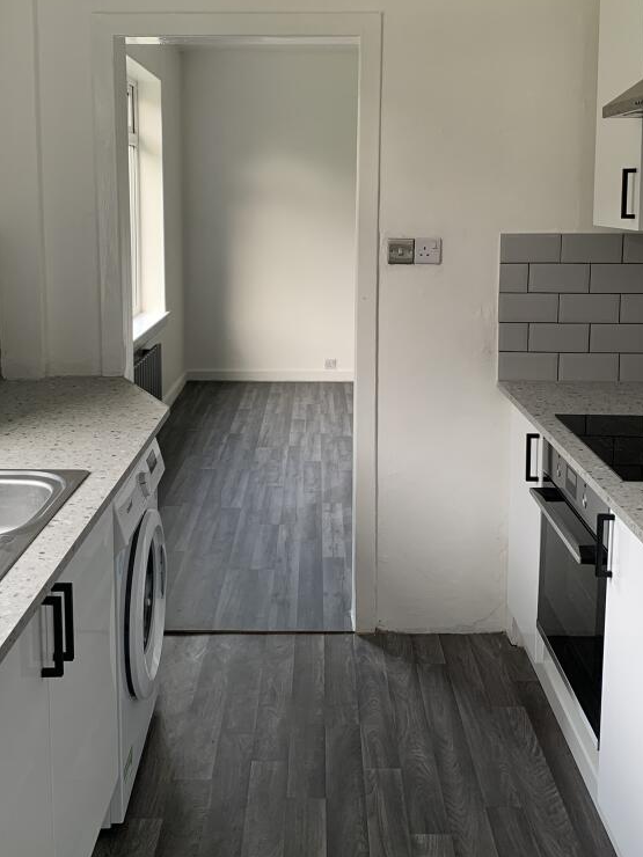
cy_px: 302
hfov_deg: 39.7
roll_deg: +0.8
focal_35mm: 36
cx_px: 314
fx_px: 892
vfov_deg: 50.6
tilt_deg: -5.7
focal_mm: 4.25
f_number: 1.8
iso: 100
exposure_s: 1/60
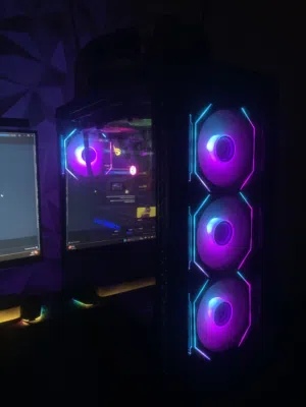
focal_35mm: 26
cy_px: 204
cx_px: 153
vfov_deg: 67.3
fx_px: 306
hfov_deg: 53.1
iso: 400
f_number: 1.8
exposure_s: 1/25
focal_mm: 4.25
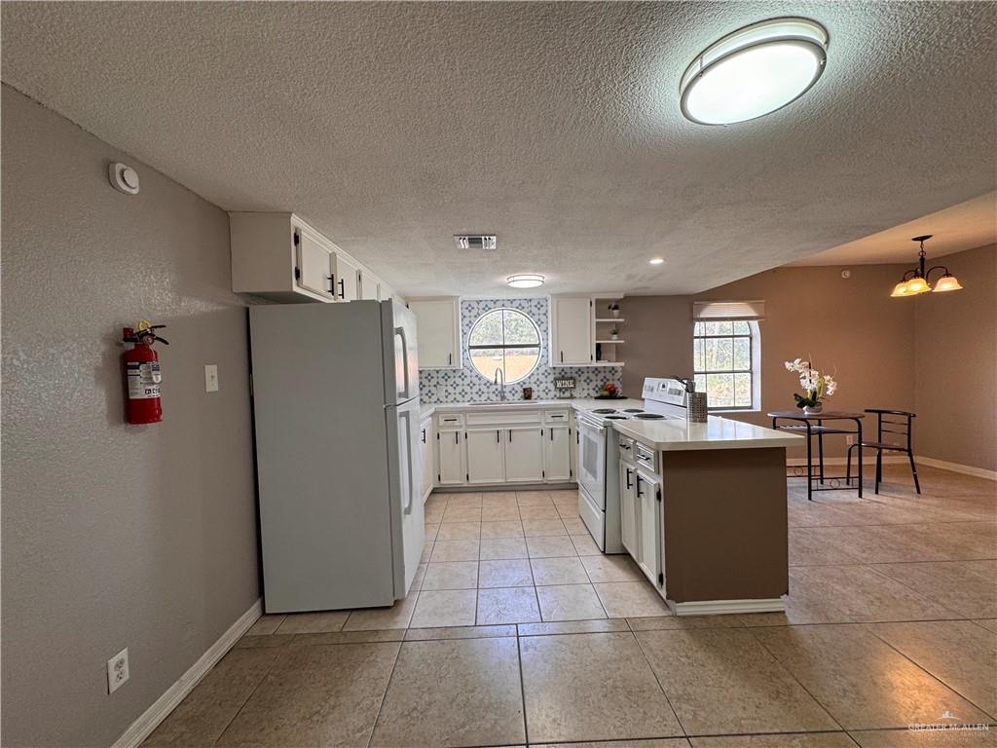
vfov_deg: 85.7
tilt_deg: -1.9
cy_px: 374
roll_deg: +1.0
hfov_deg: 102.1
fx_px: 403
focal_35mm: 14
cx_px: 498
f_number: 2.2
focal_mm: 2.22
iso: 80
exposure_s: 1/120
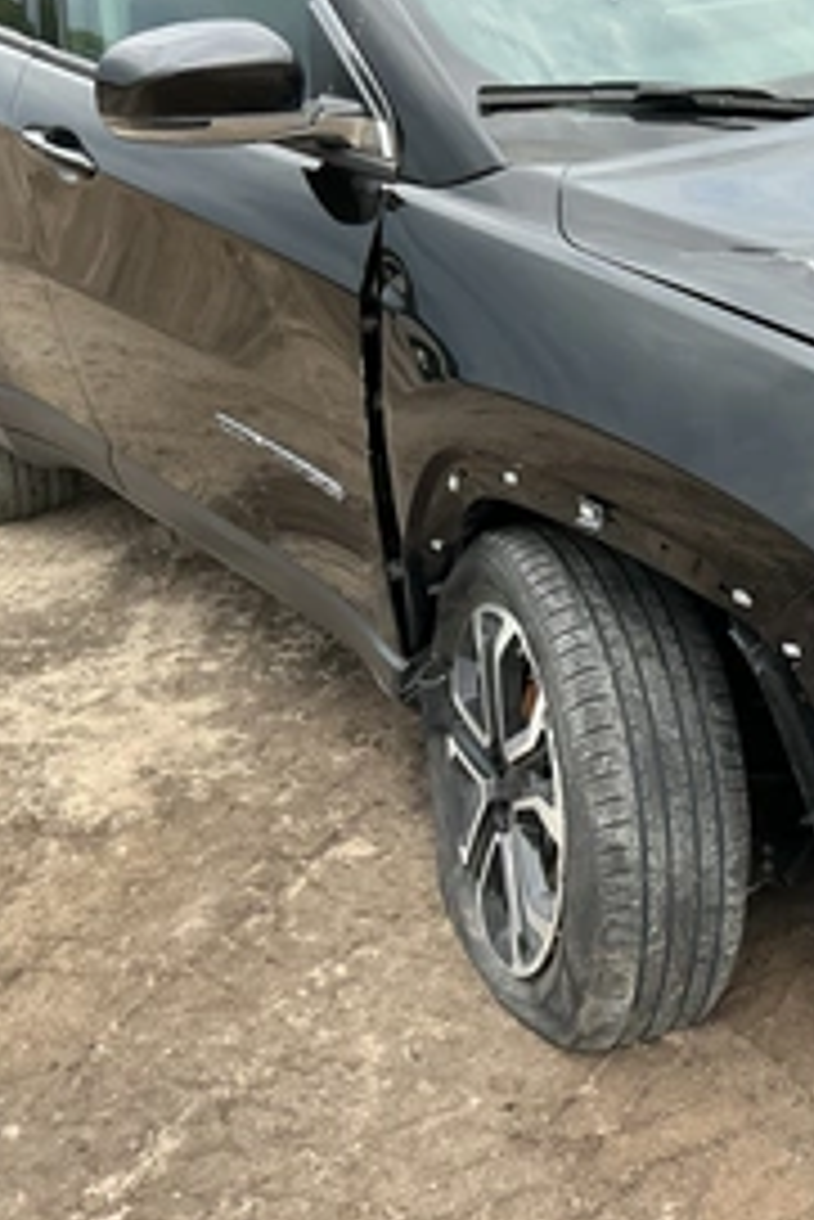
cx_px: 805
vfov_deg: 45.4
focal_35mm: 43
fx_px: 1456
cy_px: 626
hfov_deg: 29.3
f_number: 1.8
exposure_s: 1/389
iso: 25
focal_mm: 3
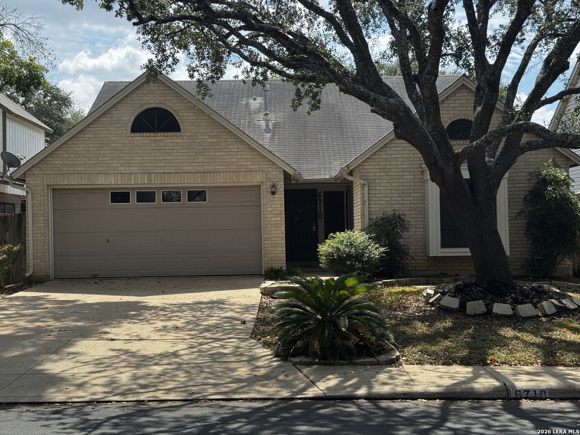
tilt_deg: +0.5
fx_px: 804
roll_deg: +1.0
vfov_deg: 30.3
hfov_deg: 39.7
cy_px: 218
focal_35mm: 48
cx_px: 290
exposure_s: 1/1681
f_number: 1.78
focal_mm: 6.76
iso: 64
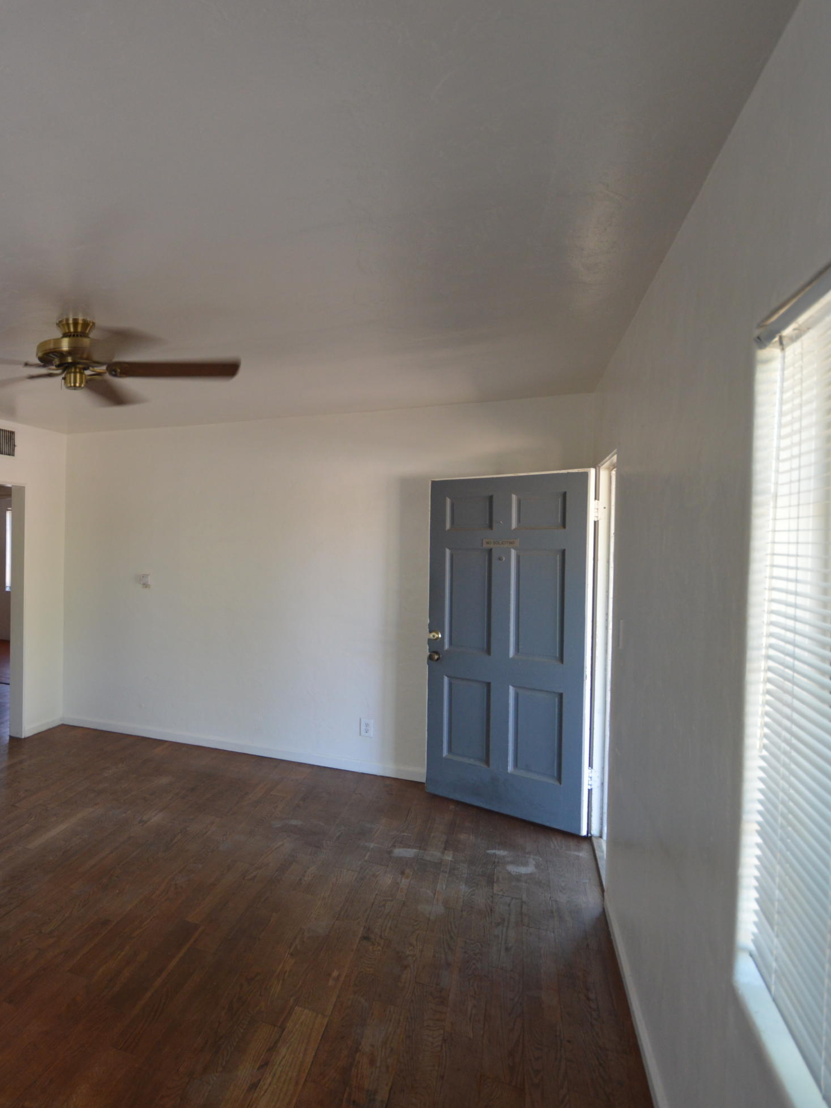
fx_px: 704
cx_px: 71
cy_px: 557
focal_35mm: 22
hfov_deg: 52.9
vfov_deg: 76.4
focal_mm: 10
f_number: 3.5
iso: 400
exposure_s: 1/60
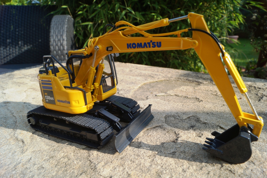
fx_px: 200
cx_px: 134
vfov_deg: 47.9
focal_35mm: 27
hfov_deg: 67.4
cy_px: 89
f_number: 16
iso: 160
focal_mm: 18
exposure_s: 1/60
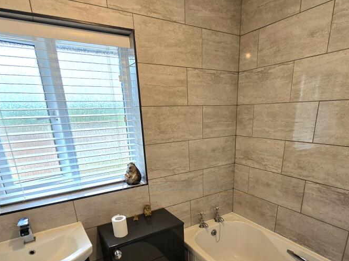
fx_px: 202
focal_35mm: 20
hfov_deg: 81.7
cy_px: 189
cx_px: 186
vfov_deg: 62.9
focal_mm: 2.2
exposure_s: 1/100
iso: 64
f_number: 2.2
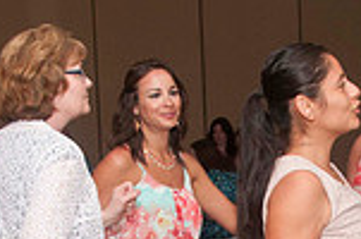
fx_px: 1151
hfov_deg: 17.6
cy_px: 305
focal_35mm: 115
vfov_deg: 11.6
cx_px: 313
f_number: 5.6
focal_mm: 20
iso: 400
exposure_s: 1/60
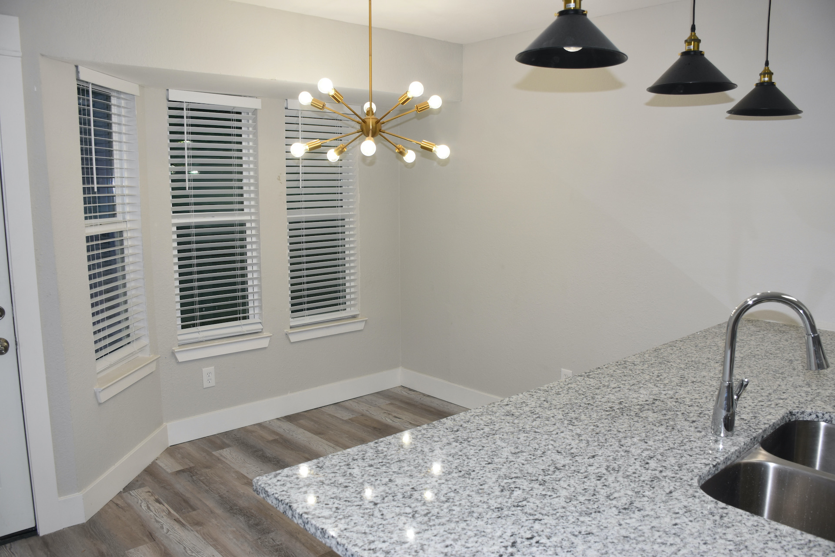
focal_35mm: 27
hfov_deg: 67.4
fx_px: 626
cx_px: 418
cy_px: 278
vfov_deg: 47.9
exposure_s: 1/125
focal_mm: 18
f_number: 5.6
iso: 320
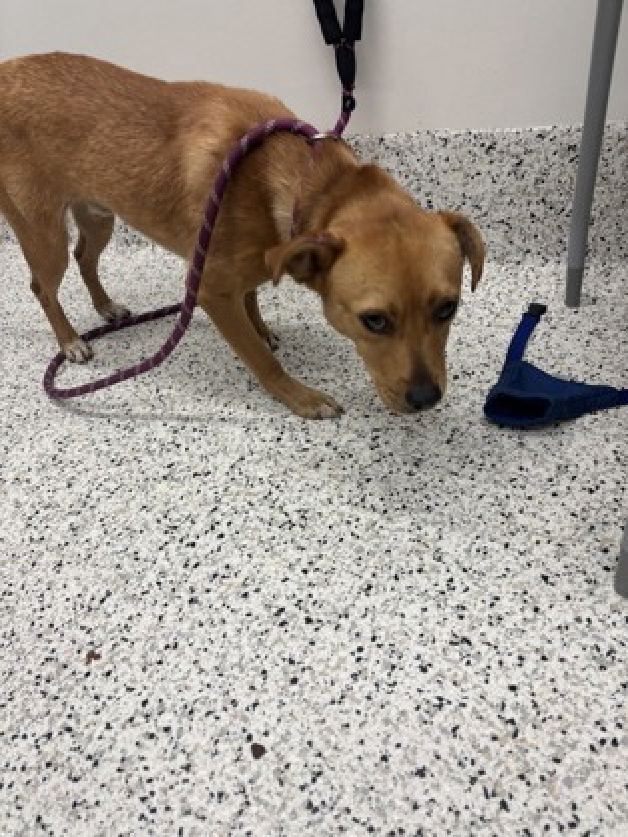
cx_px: 314
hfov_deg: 53.1
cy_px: 418
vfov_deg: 67.3
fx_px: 629
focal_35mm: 26
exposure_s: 1/120
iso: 80
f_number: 1.6
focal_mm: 5.96
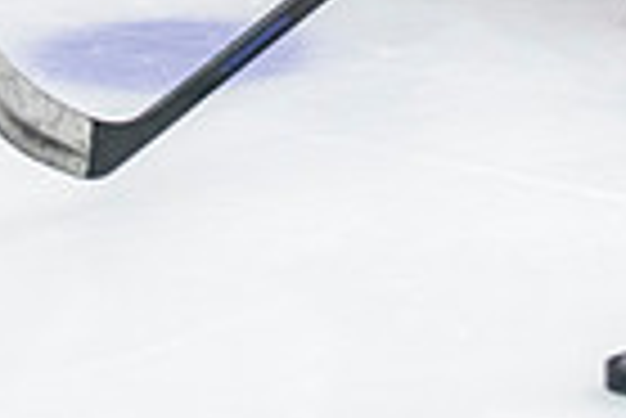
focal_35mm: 309
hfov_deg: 6.6
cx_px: 552
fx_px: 5379
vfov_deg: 4.4
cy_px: -327
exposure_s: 1/640
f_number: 3.2
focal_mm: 70
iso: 2500
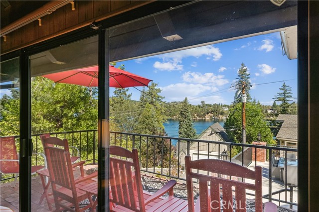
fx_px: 196
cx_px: 160
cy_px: 106
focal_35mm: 22
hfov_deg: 78.4
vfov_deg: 57.0
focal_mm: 22.1
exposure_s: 1/50
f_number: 13
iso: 100
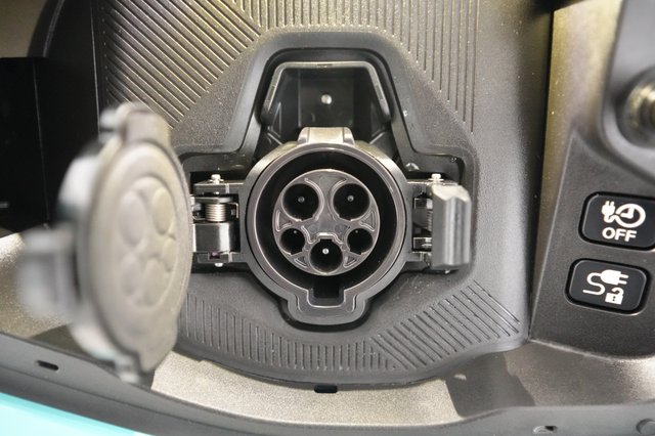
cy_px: 218
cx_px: 328
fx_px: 436
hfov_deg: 73.8
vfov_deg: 53.1
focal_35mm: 24
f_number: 2.8
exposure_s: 1/40
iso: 12800
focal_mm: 24
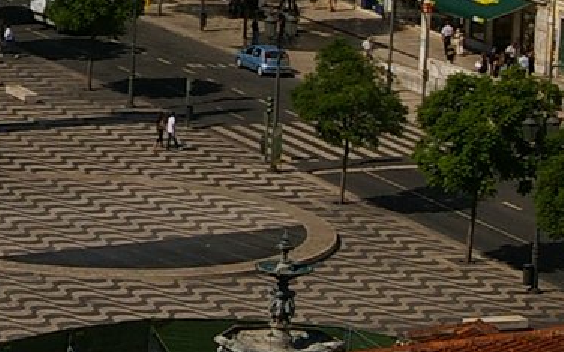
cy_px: -184
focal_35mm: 275
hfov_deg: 7.5
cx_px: -208
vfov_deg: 4.7
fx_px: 4224
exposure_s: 1/250
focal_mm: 33
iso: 200
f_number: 11
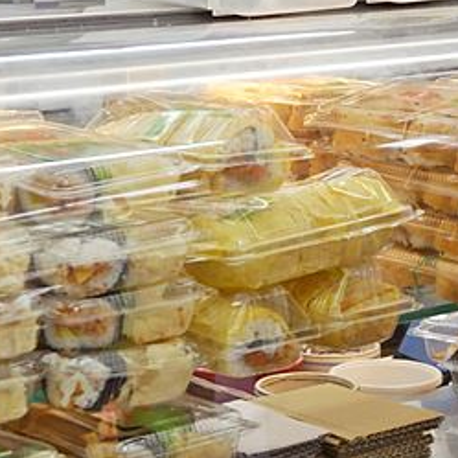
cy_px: 181
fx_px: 1916
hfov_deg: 13.6
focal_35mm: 128
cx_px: 252
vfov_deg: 13.6
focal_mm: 18
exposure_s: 1/60
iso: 320
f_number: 4.3
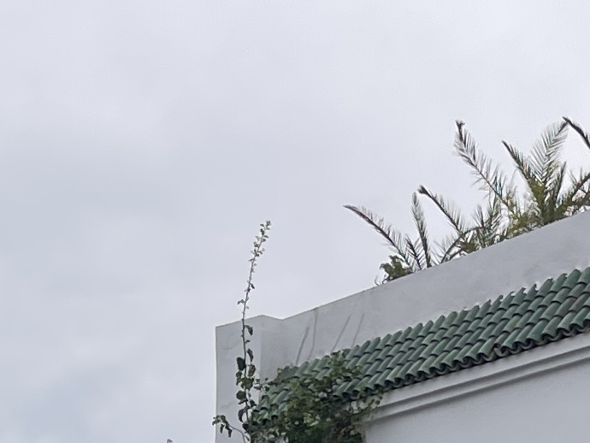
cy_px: 862
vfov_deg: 9.5
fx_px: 2489
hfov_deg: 13.1
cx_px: 740
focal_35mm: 146
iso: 32
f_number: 1.6
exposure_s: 1/206
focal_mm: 5.1
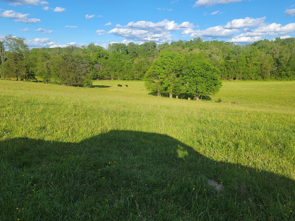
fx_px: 239
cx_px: 162
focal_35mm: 28
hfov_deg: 63.3
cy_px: 98
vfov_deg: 49.7
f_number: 1.8
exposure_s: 1/746
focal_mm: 6.7
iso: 16
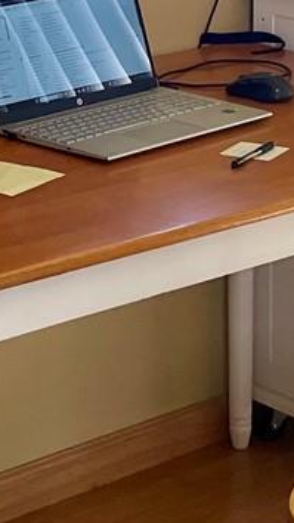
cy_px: -86
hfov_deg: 9.5
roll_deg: +0.7
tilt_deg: -7.8
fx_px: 1775
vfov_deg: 16.2
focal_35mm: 128
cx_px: 89
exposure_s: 1/120
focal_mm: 4.2
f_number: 1.6
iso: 64
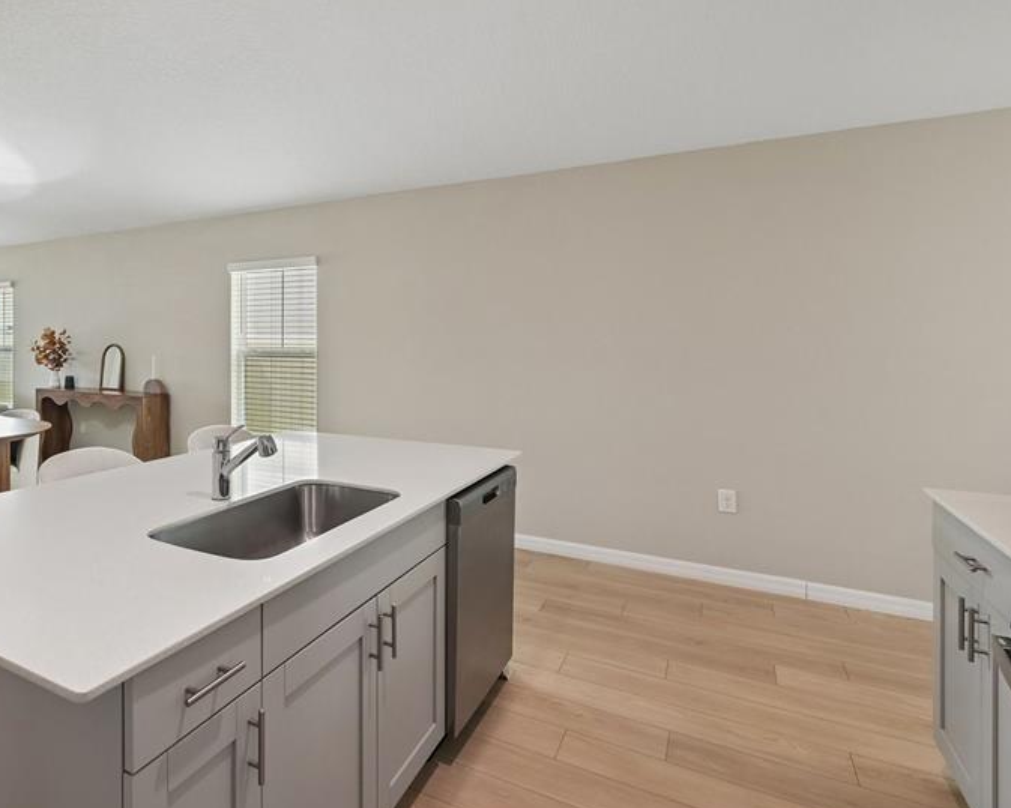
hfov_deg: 78.0
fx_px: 598
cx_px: 343
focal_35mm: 20
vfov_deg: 67.8
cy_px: 354
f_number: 8
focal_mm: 14
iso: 400
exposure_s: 1/50
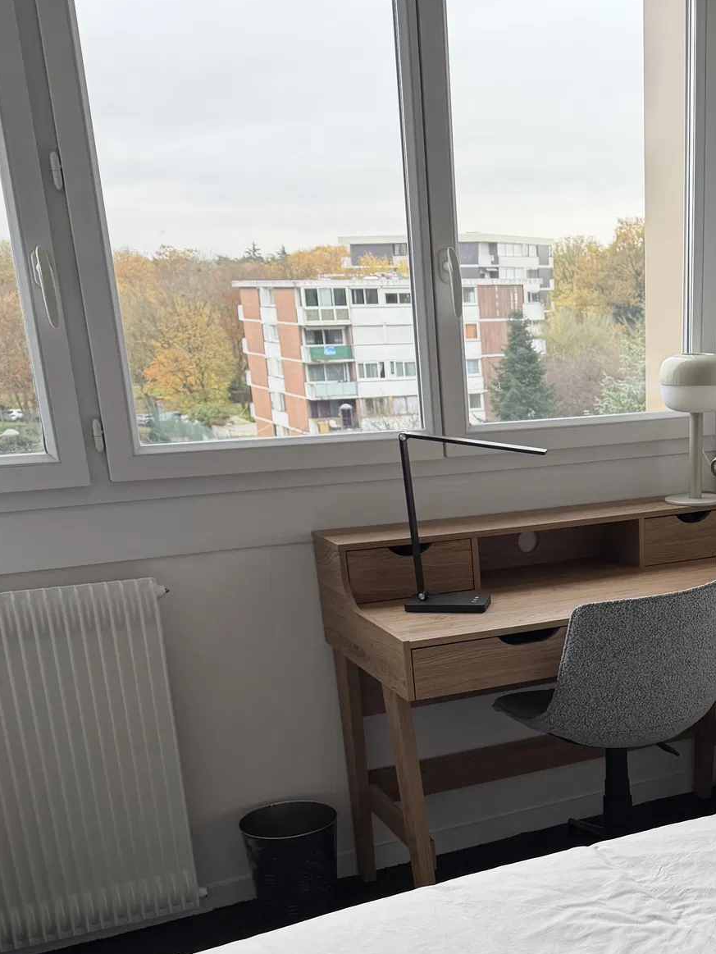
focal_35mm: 44
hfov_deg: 31.4
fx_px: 1213
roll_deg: +1.3
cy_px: 764
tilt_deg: -21.5
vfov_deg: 41.1
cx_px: 639
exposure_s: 1/121
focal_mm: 6.76
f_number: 1.78
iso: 125
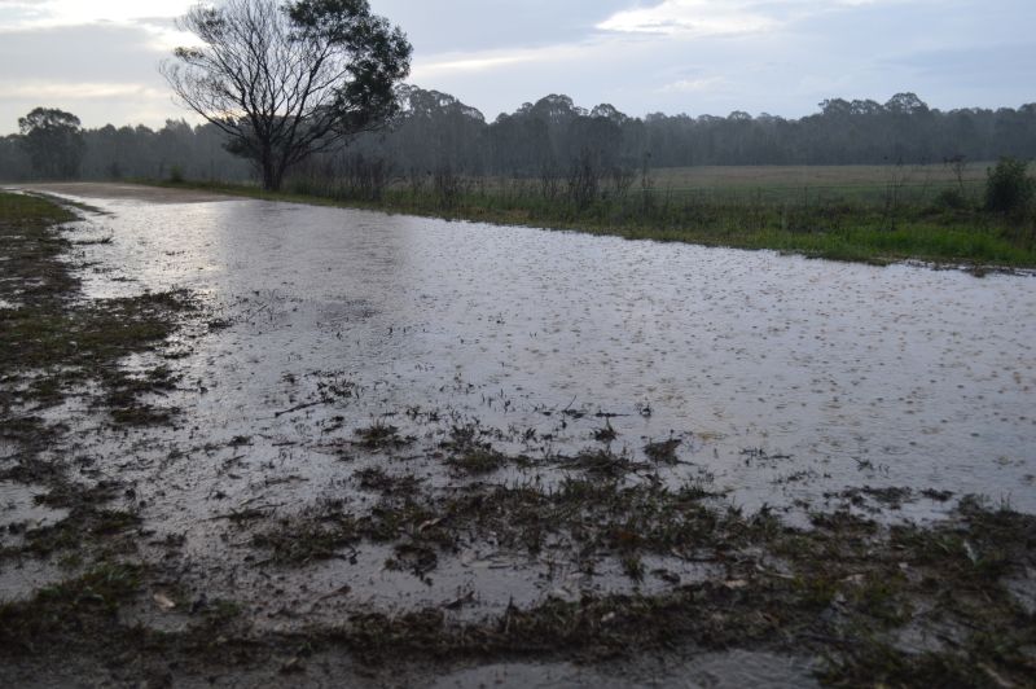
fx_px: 949
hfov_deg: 57.3
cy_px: 344
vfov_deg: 39.9
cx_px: 518
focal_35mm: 33
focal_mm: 22
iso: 200
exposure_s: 1/100
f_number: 5
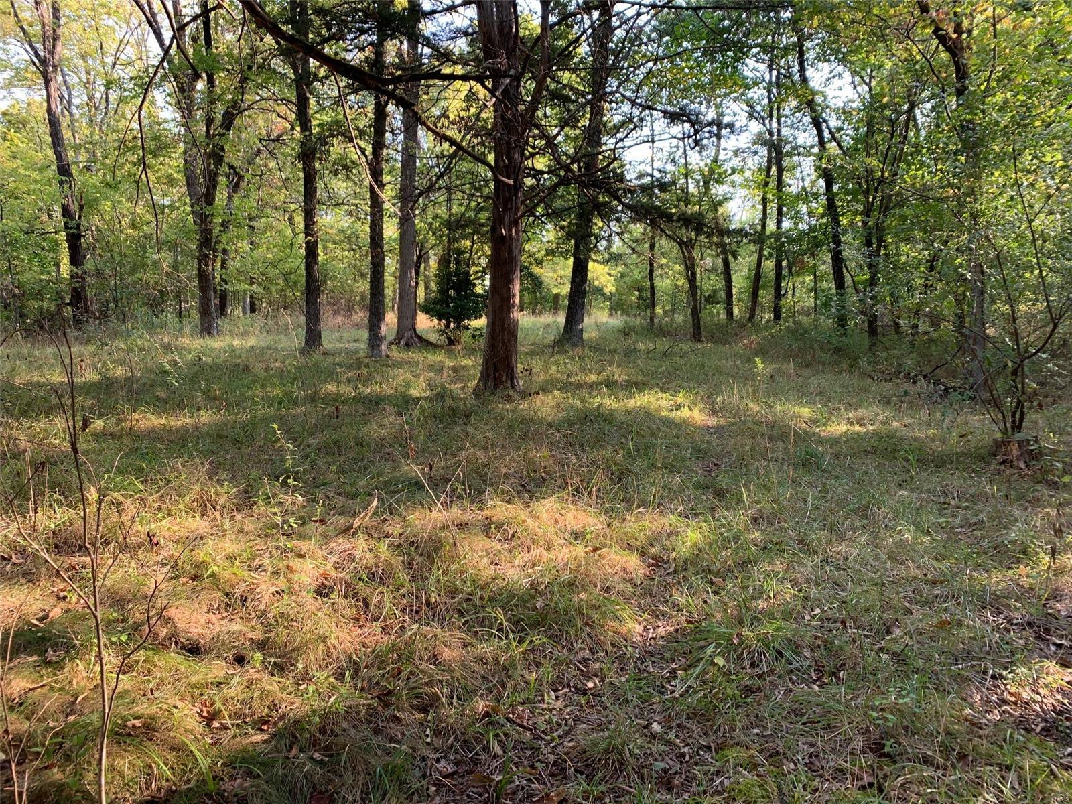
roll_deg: -1.7
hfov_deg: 67.3
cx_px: 536
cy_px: 402
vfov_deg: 53.1
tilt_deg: -1.8
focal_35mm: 26
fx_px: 805
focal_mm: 4.25
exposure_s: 1/121
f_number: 1.8
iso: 50
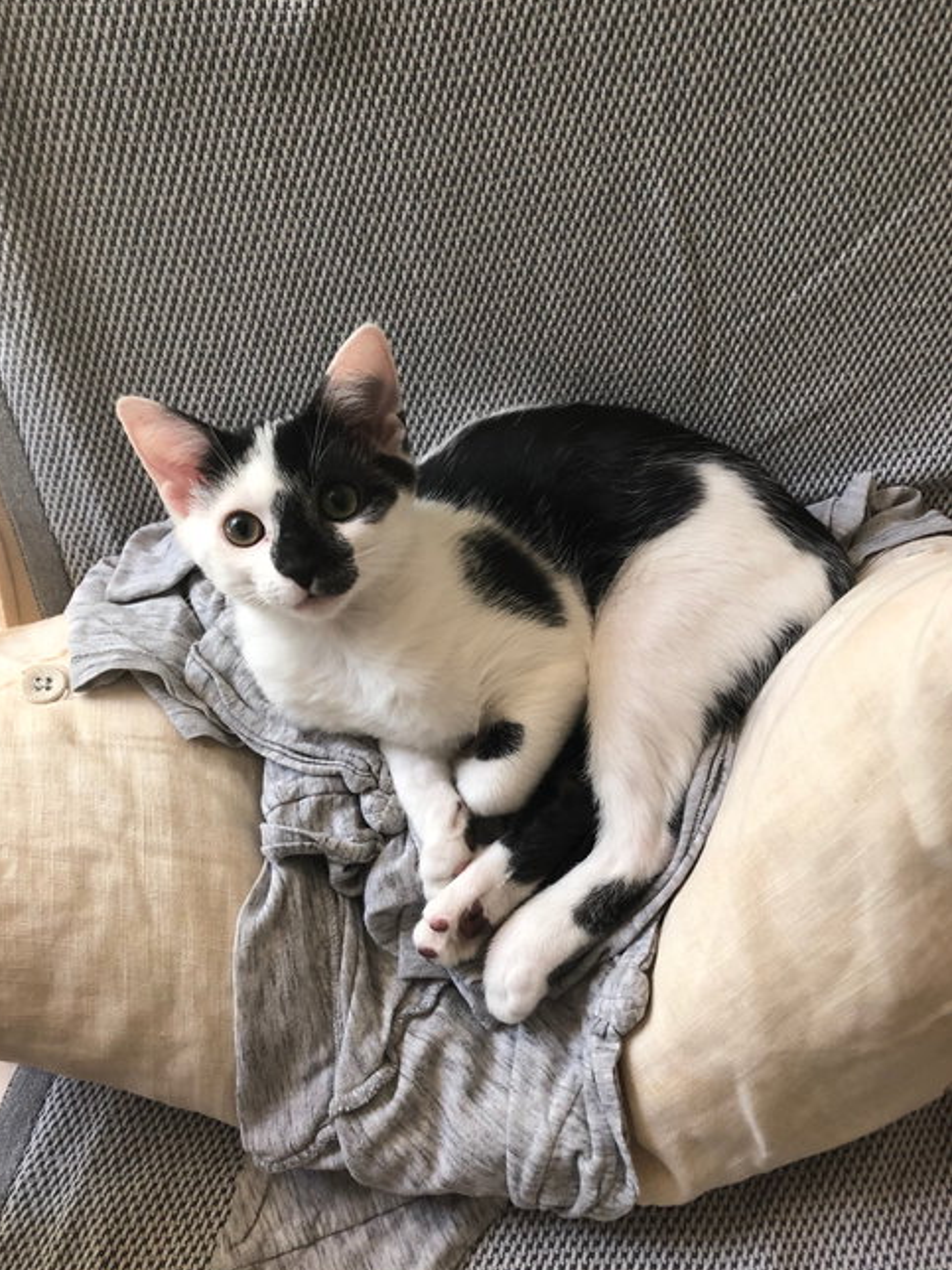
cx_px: 461
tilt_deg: -53.6
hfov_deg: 48.2
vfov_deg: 61.7
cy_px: 648
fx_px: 1063
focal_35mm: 29
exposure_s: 1/15
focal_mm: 3.99
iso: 64
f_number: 1.8
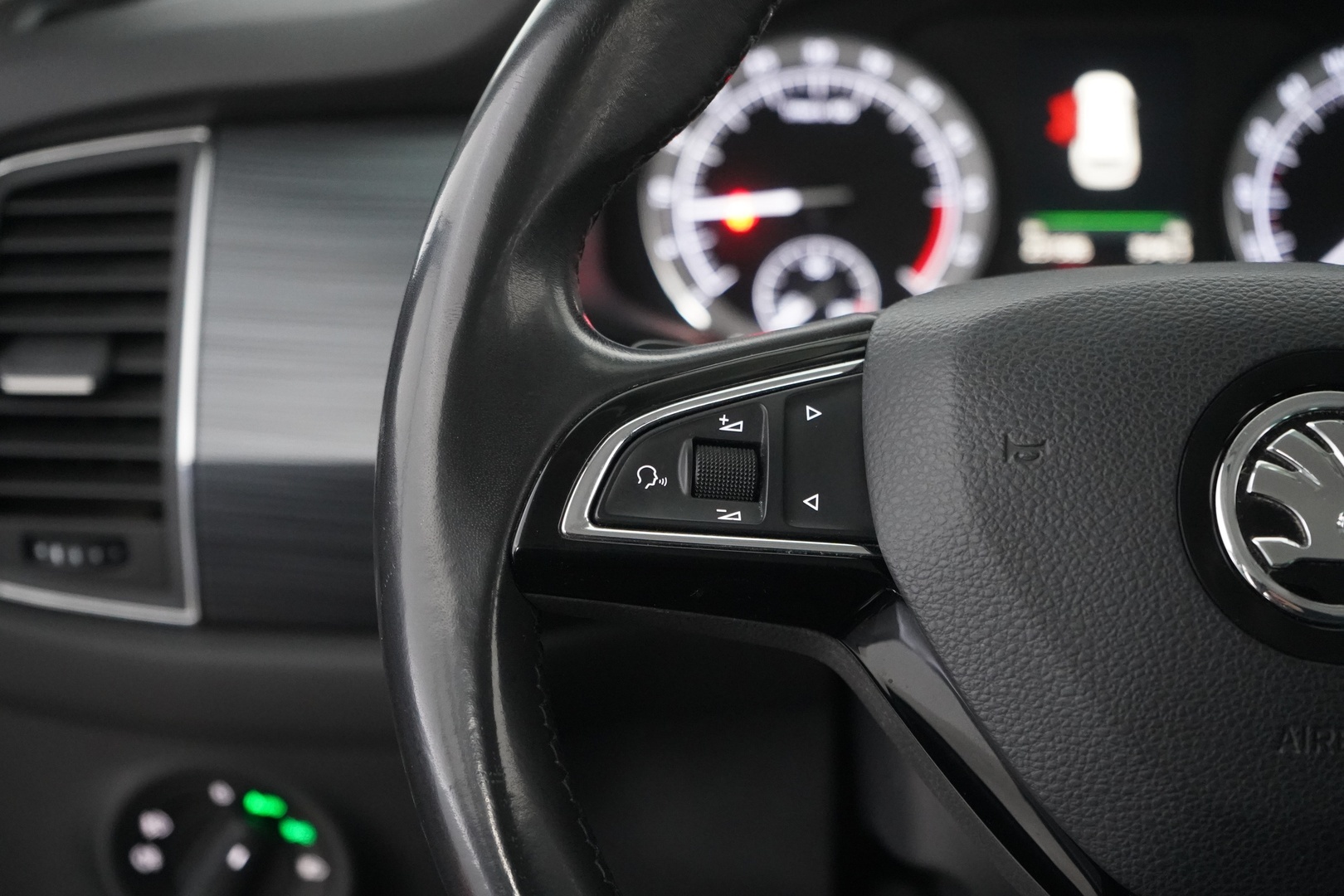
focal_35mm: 64
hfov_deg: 31.4
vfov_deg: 21.2
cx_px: 672
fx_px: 2389
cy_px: 448
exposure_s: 1/40
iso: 10000
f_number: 5.6
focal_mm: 64
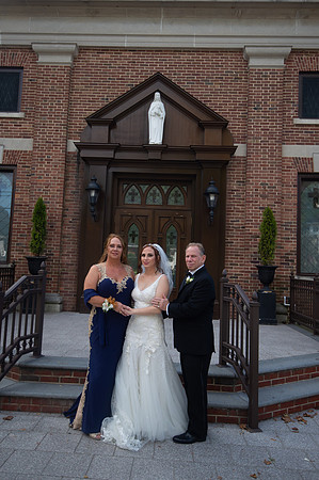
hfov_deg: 47.8
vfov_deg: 67.4
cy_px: 240
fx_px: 360
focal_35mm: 27
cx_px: 160
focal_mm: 27
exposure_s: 1/1250
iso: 400
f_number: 4
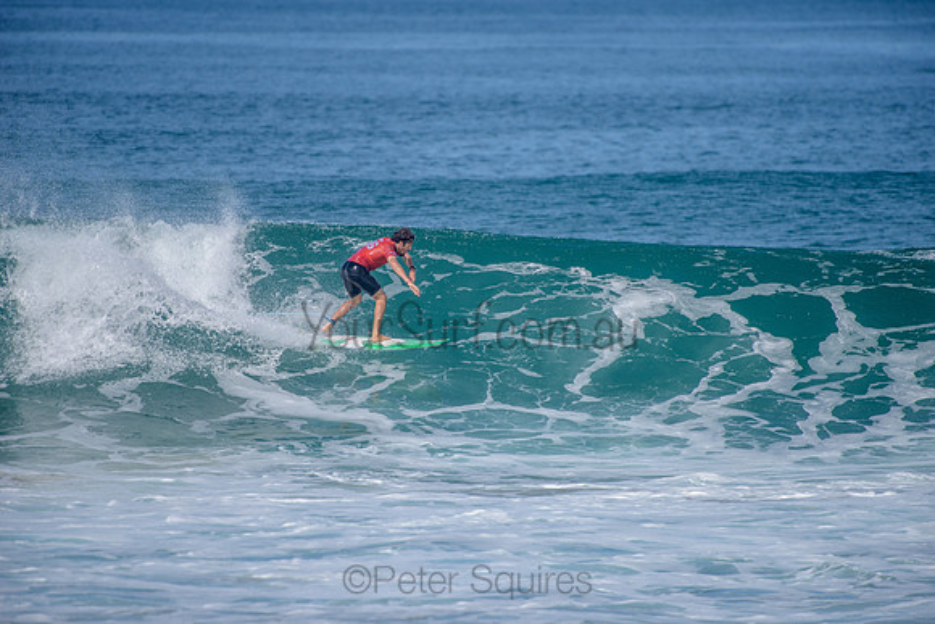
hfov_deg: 4.1
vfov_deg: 2.8
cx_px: 468
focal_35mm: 500
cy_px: 312
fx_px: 12989
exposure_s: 1/2000
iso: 160
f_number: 5.6
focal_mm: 500
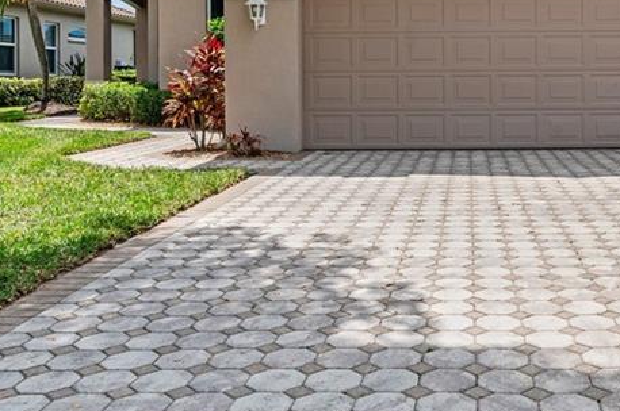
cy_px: 80
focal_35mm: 47
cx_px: 477
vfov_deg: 28.0
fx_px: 808
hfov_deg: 40.6
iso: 320
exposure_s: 1/160
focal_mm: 21
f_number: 10
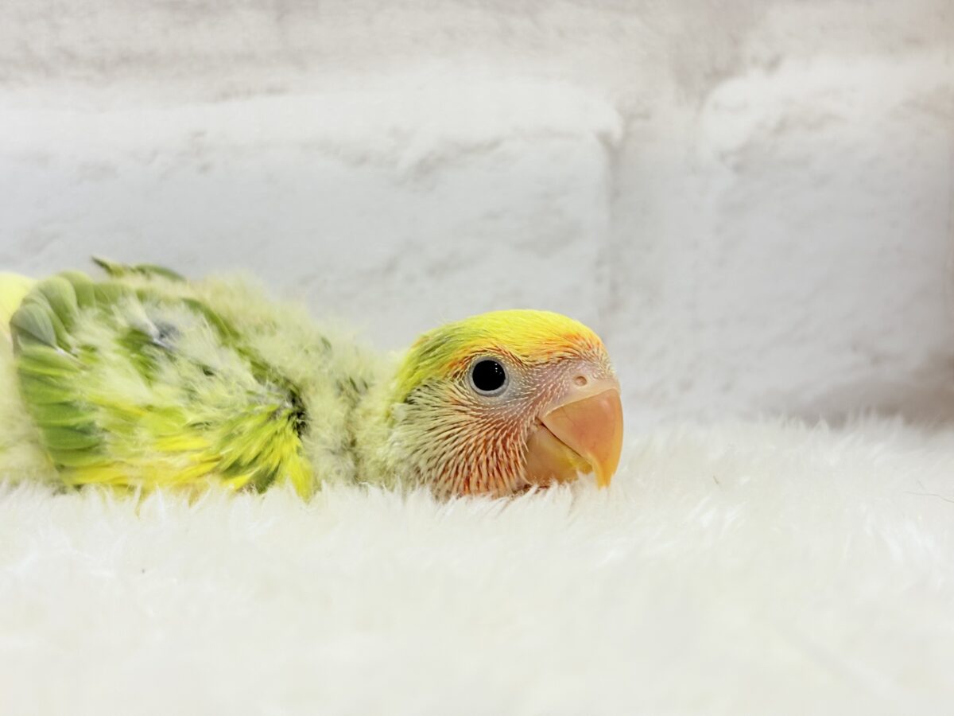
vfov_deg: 28.0
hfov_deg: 36.8
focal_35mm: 52
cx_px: 477
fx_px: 1433
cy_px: 358
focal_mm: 5.96
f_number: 1.6
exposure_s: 1/50
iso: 32
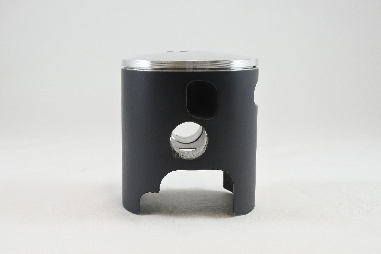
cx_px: 190
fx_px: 434
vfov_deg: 32.6
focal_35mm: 41
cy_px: 127
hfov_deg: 47.4
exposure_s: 1/125
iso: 450
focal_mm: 15.3
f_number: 4.2
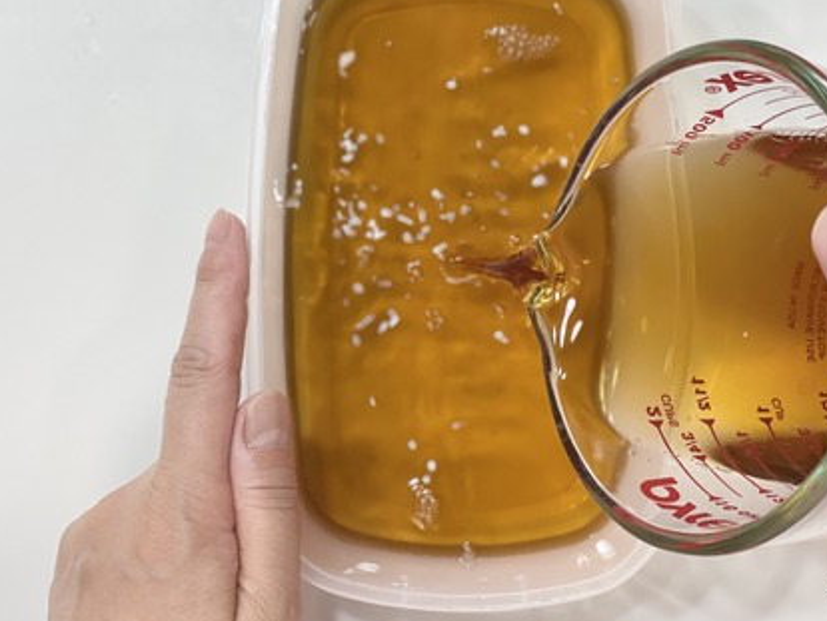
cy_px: 217
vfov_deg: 21.3
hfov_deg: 28.1
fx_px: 1649
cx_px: 445
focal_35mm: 69
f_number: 2
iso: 125
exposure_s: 1/100
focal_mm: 6
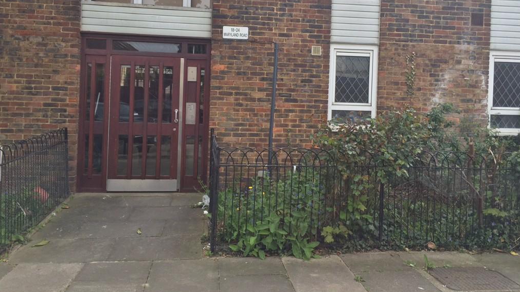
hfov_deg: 61.0
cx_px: 263
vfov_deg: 36.4
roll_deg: -1.5
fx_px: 441
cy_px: 102
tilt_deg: -1.5
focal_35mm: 32
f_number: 2.2
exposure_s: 1/628
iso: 32
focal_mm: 4.15
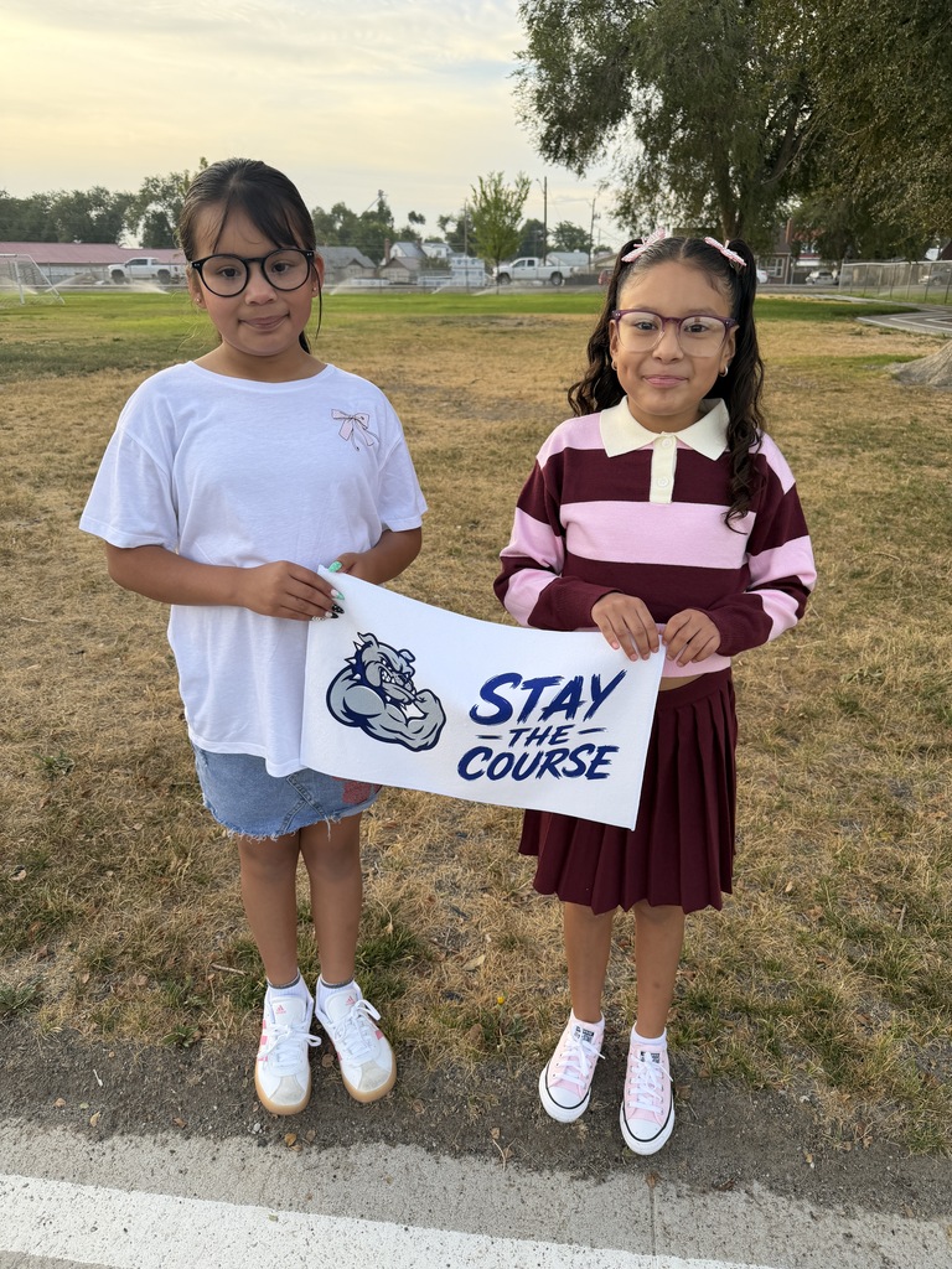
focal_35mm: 24
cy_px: 634
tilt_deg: -22.0
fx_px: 880
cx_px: 476
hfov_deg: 56.8
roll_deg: +0.0
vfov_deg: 71.6
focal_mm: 6.76
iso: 100
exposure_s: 1/535
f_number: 1.78
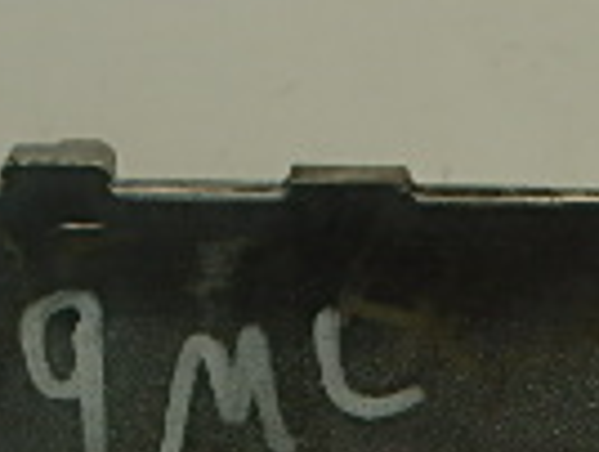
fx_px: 1734
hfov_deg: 19.6
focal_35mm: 100
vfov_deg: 13.8
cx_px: 358
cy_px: 712
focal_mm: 3.7
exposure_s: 1/80
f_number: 3.5
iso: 125
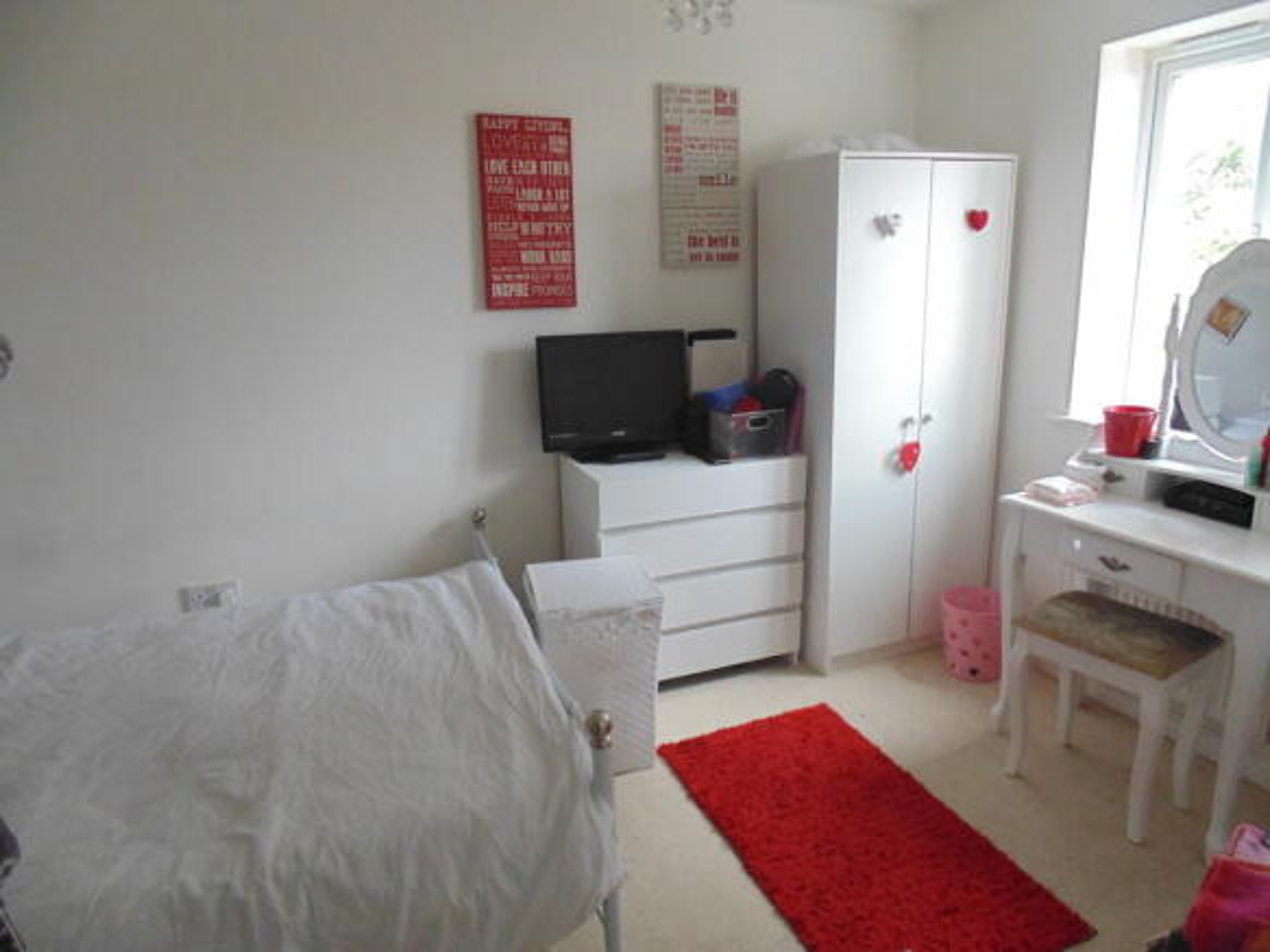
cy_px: 476
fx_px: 807
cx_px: 635
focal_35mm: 22
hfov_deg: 76.4
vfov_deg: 61.1
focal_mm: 4
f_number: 3.1
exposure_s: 1/30
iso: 400
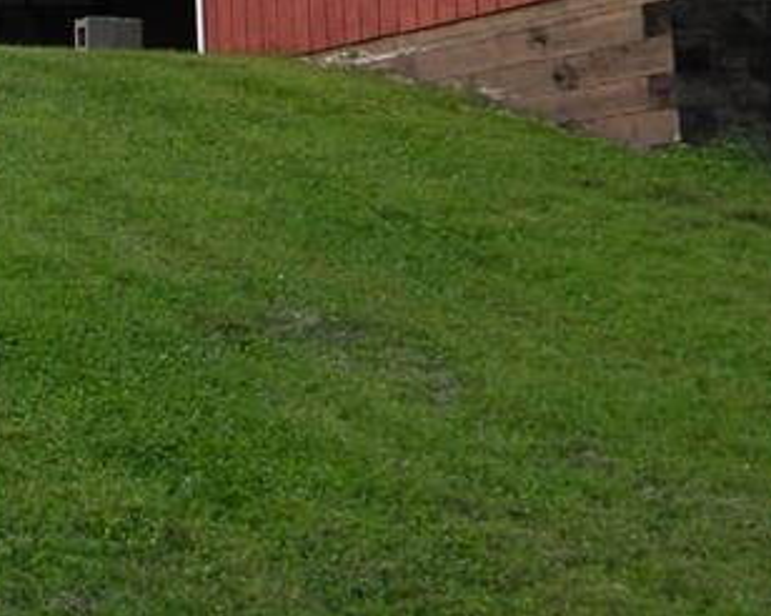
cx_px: -275
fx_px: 2668
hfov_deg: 15.5
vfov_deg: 12.9
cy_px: -103
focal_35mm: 117
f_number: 3.7
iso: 80
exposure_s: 1/57.4
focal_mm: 6.4
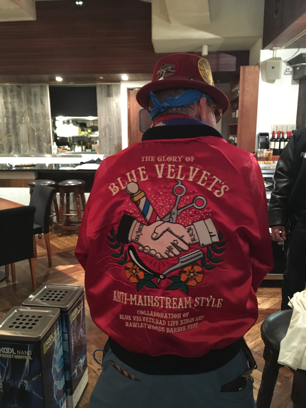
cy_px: 204
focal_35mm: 29
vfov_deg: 61.7
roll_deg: +1.1
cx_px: 153
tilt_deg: -11.3
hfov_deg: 48.2
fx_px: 342
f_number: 2.2
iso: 500
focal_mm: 4.15
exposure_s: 1/15
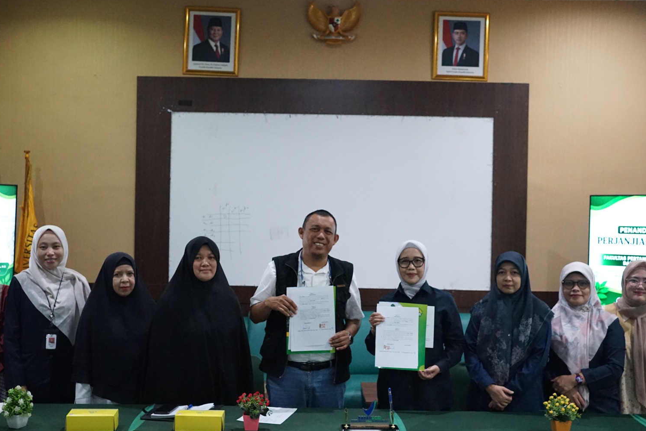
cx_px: 320
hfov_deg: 46.4
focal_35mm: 42
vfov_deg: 31.9
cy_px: 222
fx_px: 754
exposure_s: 1/125
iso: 6400
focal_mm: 35
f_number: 5
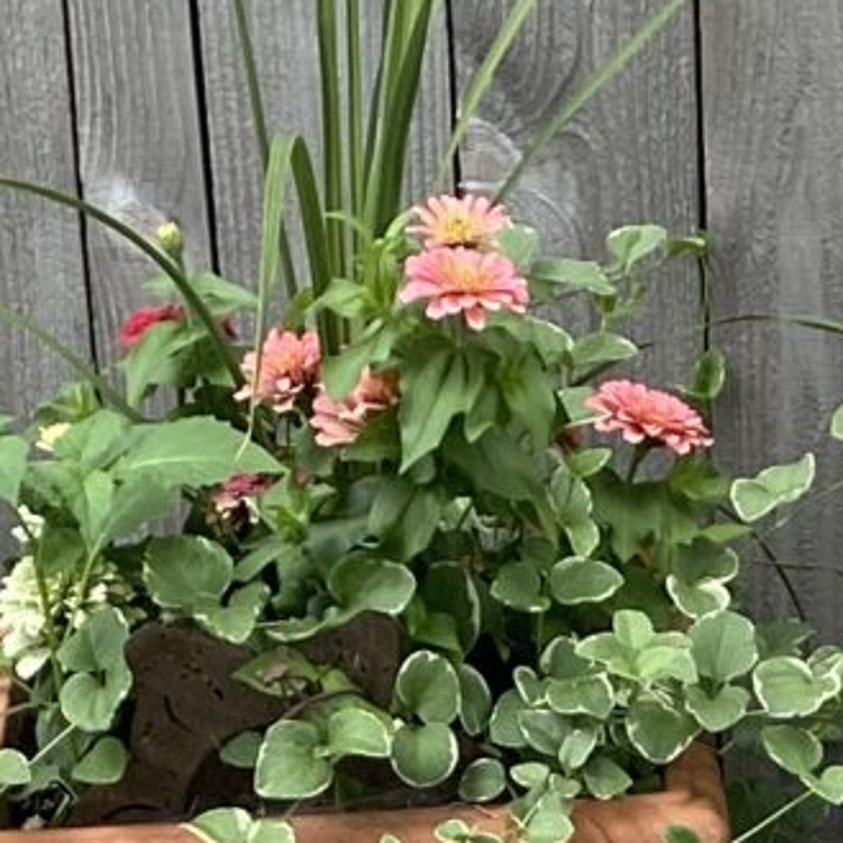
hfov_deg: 9.7
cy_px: 2434
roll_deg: +1.8
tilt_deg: -34.6
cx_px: 694
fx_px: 4932
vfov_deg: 8.4
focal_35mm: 179
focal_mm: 4.25
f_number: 1.8
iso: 32
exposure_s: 1/317
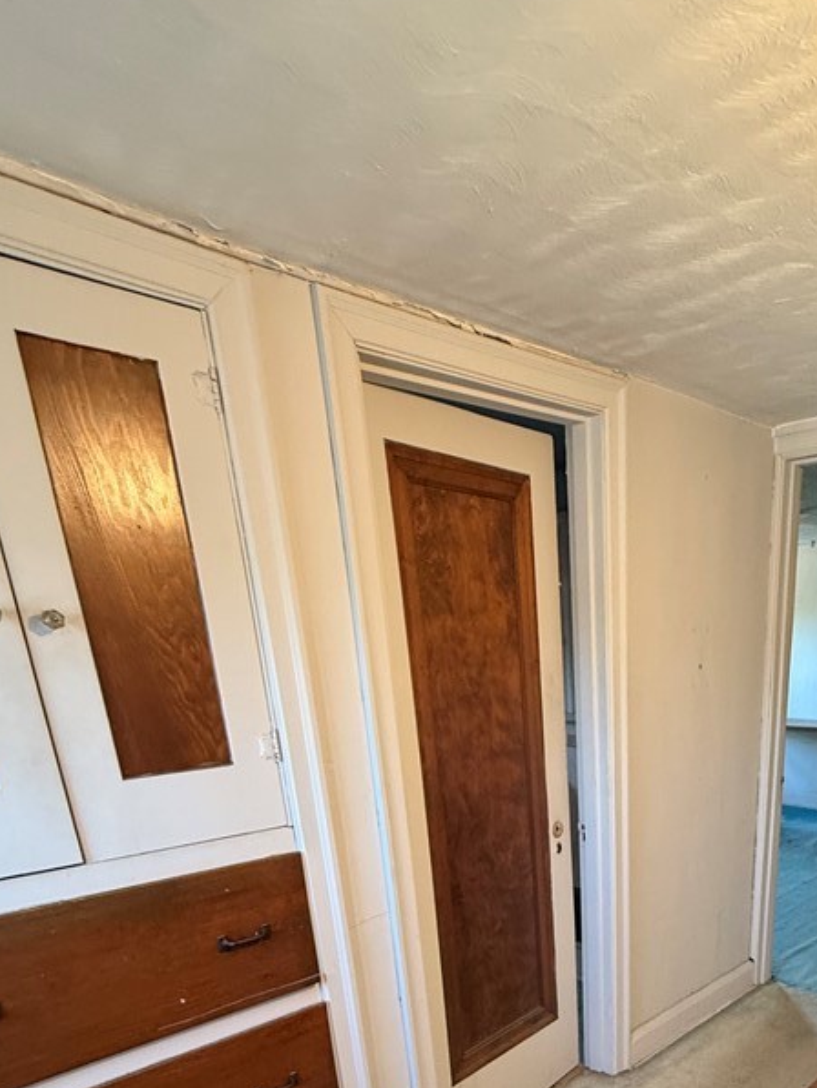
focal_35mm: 24
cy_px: 906
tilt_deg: -20.2
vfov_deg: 63.8
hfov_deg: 54.6
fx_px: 755
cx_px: 596
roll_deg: +1.2
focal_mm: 2.22
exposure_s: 1/60
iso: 250
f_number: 2.2
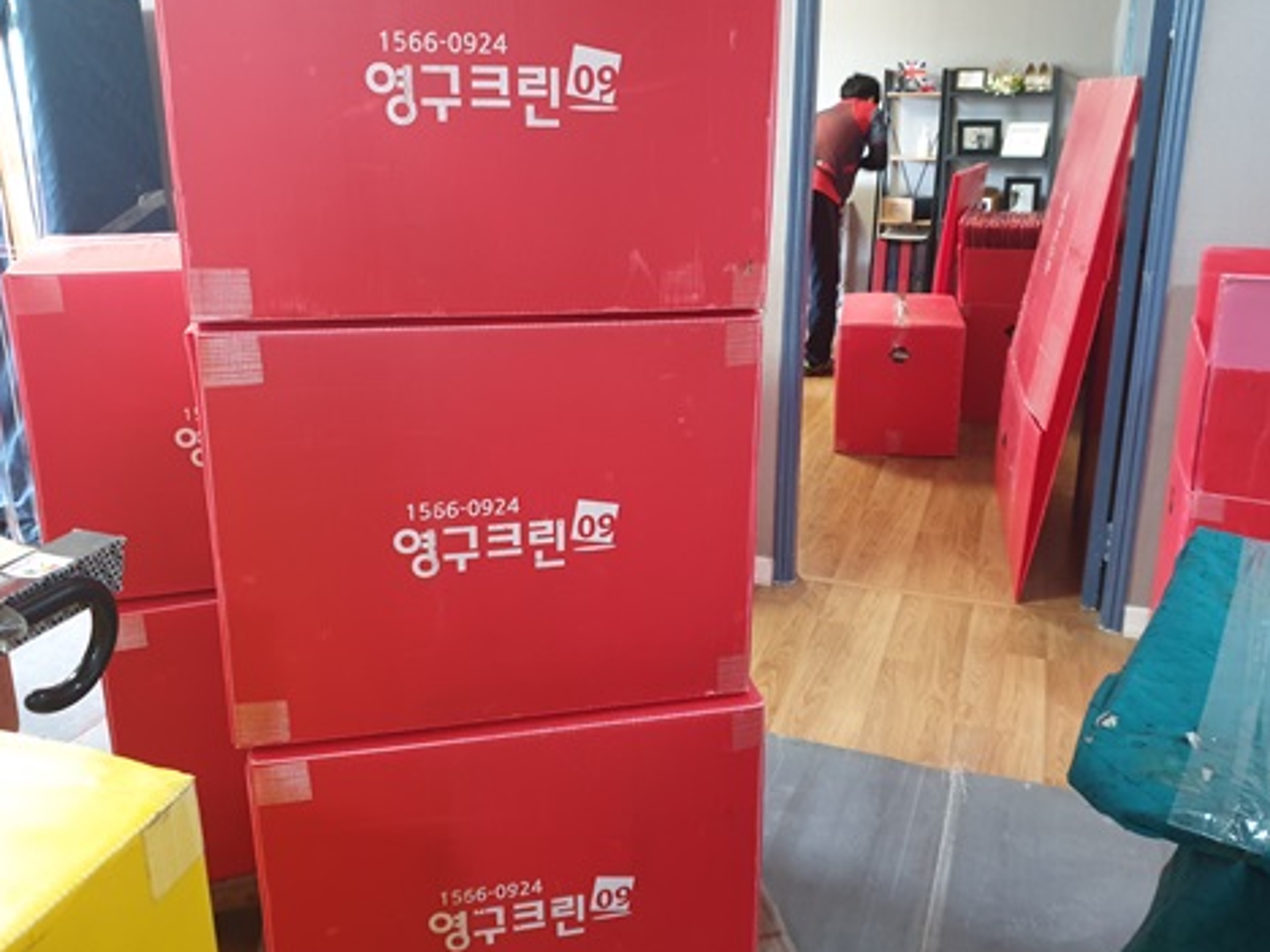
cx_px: 638
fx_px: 1101
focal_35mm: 30
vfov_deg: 46.7
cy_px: 430
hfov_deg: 60.0
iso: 250
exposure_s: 1/40
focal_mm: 4.3
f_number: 1.5
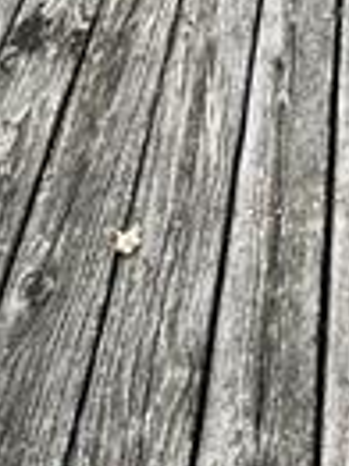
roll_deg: +0.2
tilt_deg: -21.8
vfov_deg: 18.3
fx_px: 1104
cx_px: 563
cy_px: -395
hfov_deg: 16.1
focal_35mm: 82
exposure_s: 1/512
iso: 40
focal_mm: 2.22
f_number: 2.2
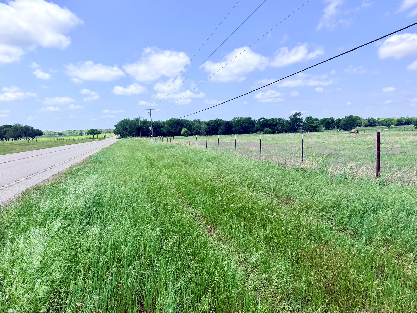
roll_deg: +2.9
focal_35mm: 24
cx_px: 208
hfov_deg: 71.6
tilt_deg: -4.4
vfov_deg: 56.8
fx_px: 289
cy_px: 156
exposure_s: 1/2907
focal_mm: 6.76
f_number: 1.78
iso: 100
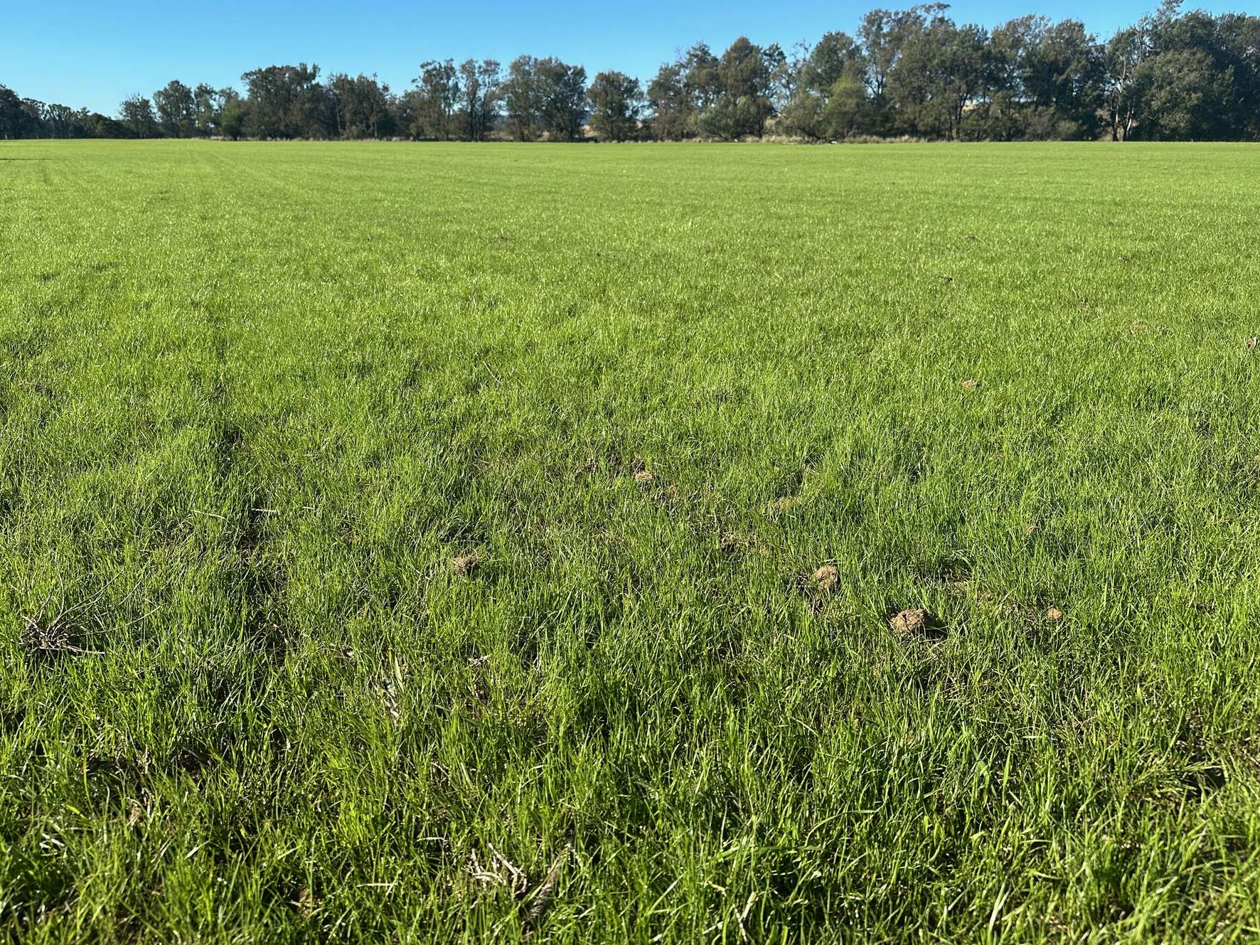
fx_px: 946
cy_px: 435
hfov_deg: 67.3
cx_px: 599
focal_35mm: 26
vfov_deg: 53.0
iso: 80
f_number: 1.78
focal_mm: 6.86
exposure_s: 1/3155
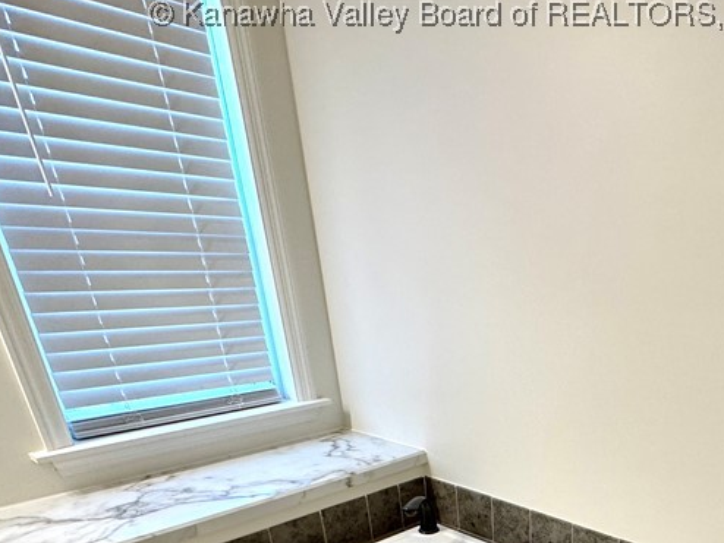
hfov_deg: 57.5
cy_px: 555
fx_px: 607
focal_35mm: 29
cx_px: 569
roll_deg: -1.1
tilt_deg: -27.4
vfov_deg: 41.4
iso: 200
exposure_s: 1/120
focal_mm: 2.22
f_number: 2.2
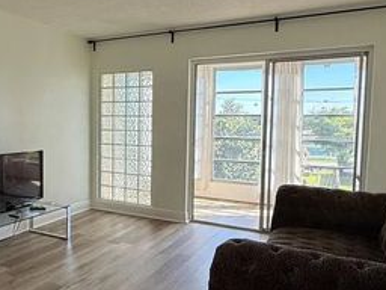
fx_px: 390
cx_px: 92
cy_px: 150
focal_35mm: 35
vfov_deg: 40.7
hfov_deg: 50.3
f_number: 2.2
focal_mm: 2.22
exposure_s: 1/114
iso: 50
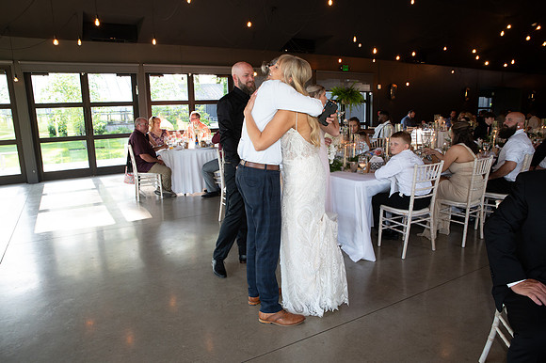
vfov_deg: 53.1
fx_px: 364
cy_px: 182
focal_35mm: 24
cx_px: 273
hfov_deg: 73.8
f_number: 5
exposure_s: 1/125
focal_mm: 24
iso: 1000
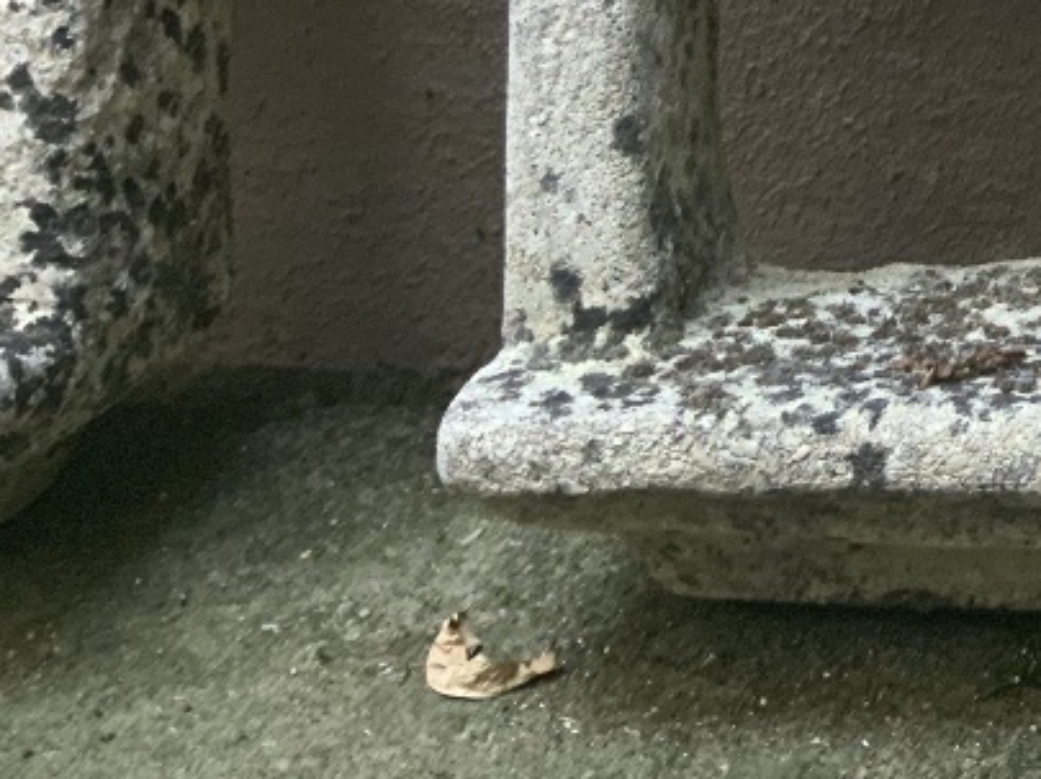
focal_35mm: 86
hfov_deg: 20.0
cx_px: 1517
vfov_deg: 15.8
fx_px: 2584
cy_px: -365
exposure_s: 1/60
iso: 125
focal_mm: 3
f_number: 1.8
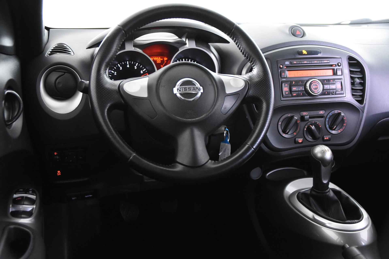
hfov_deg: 49.6
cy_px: 130
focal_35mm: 39
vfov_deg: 34.2
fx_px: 421
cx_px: 194
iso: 4500
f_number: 3.2
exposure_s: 1/40
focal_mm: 26
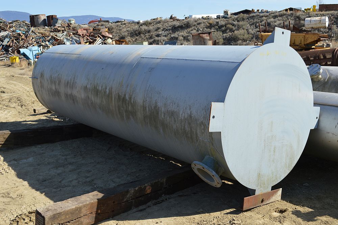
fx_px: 366
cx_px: 169
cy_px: 112
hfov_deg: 49.6
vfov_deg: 34.2
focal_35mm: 39
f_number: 7.1
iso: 100
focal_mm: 26
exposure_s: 1/200
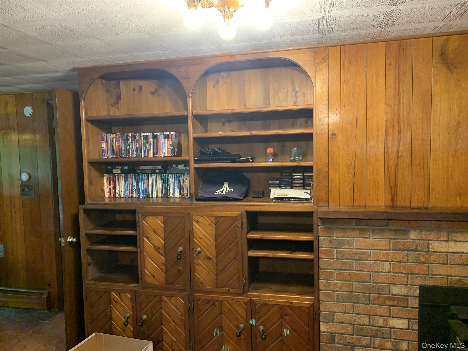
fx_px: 352
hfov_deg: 67.3
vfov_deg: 53.1
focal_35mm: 26
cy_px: 176
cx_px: 234
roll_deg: +1.6
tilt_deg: -3.0
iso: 320
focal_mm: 4.25
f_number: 1.8
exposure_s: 1/60
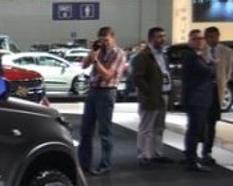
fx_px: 1062
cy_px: 171
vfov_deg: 10.0
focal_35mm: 154
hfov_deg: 11.0
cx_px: -278
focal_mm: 24
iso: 450
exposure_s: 1/60
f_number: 4
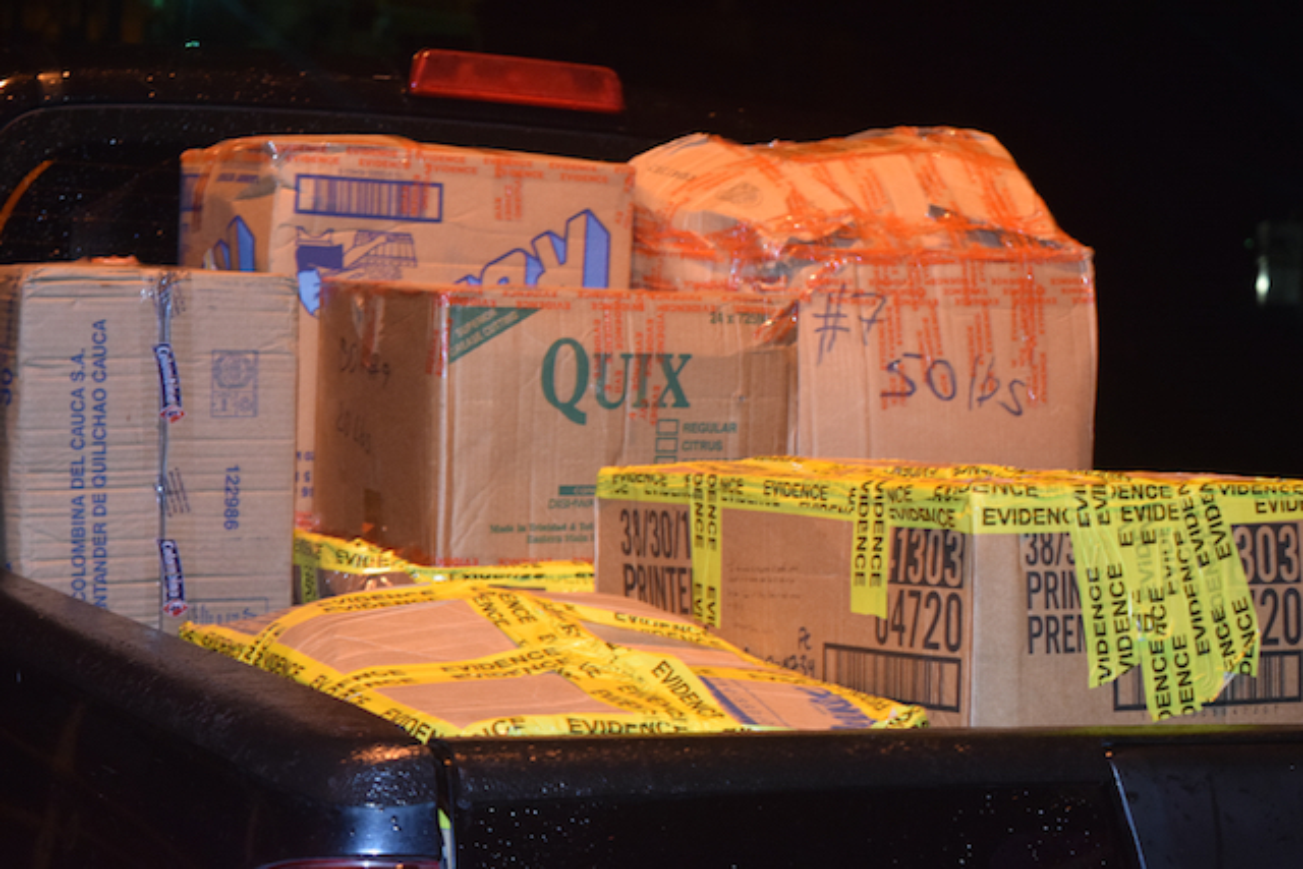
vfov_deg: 16.6
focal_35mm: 82
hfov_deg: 24.6
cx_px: 652
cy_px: 434
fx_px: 2987
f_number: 5.6
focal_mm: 55
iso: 2500
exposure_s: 1/60
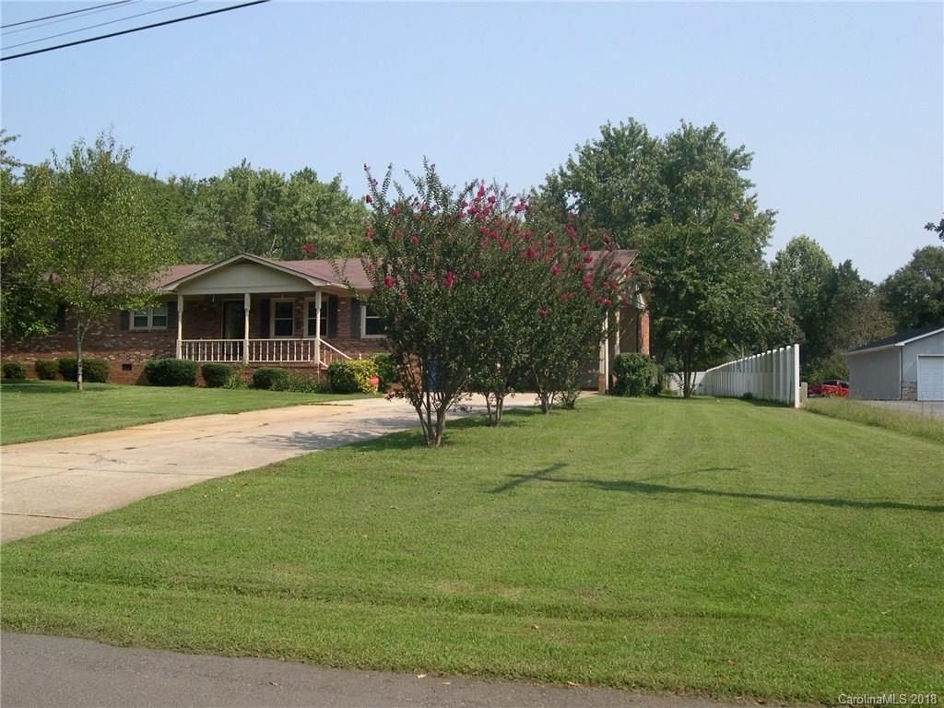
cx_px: 472
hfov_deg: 49.0
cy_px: 354
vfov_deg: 37.7
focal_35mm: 38
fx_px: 1036
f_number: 7.6
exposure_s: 1/148
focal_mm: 8
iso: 100
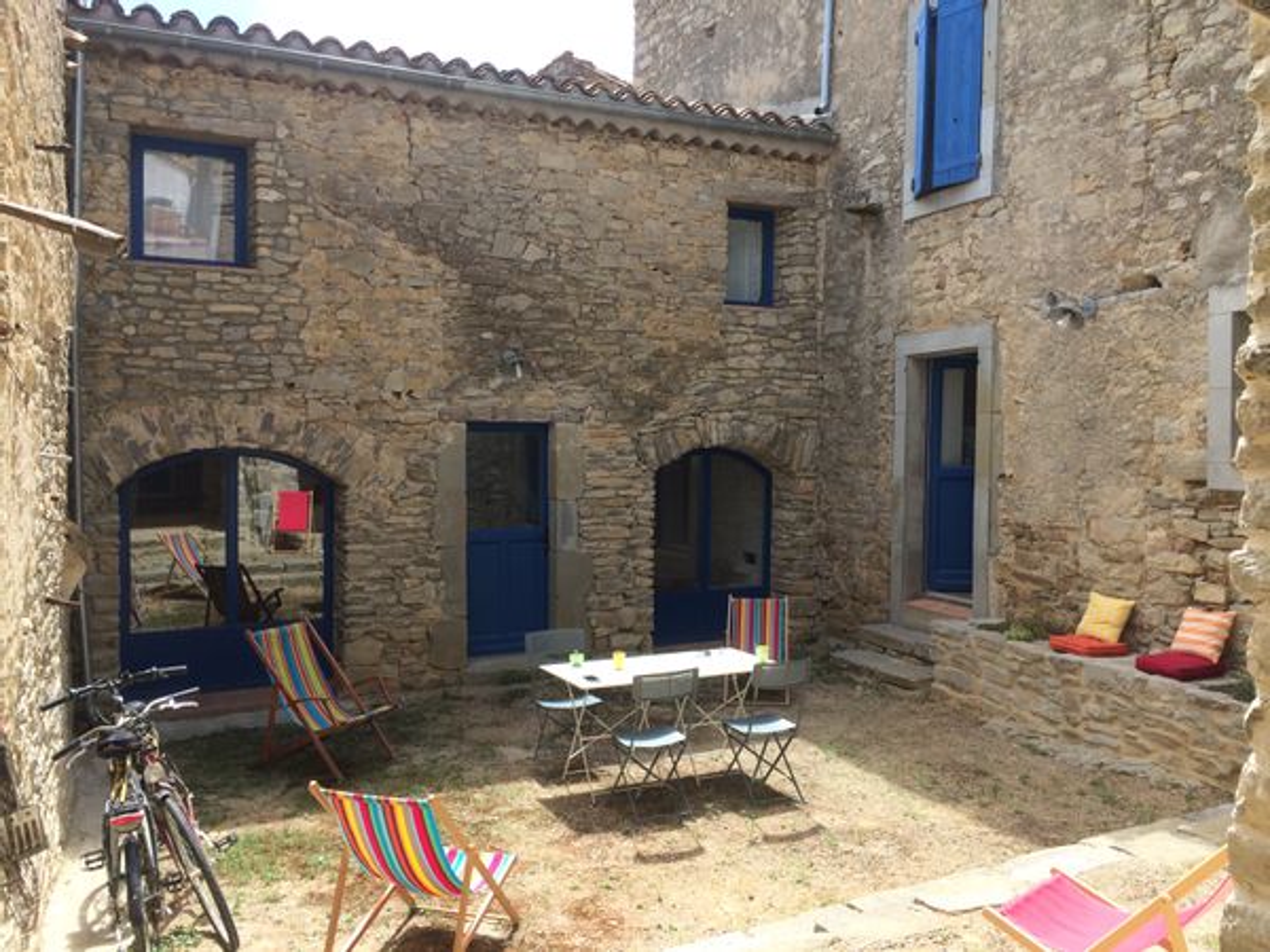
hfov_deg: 61.7
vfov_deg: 48.2
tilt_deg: -5.0
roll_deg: -1.2
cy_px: 476
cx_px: 635
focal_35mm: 29
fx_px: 1064
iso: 32
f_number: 2.2
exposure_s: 1/526
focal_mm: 4.15
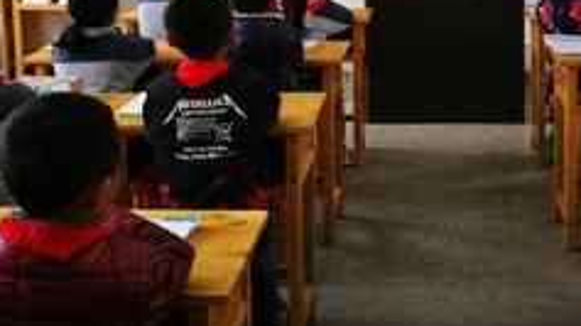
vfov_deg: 18.8
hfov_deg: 33.4
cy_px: -4
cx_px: 409
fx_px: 955
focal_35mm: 62
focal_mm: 4.5
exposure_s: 1/33.3
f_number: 2.2
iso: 200
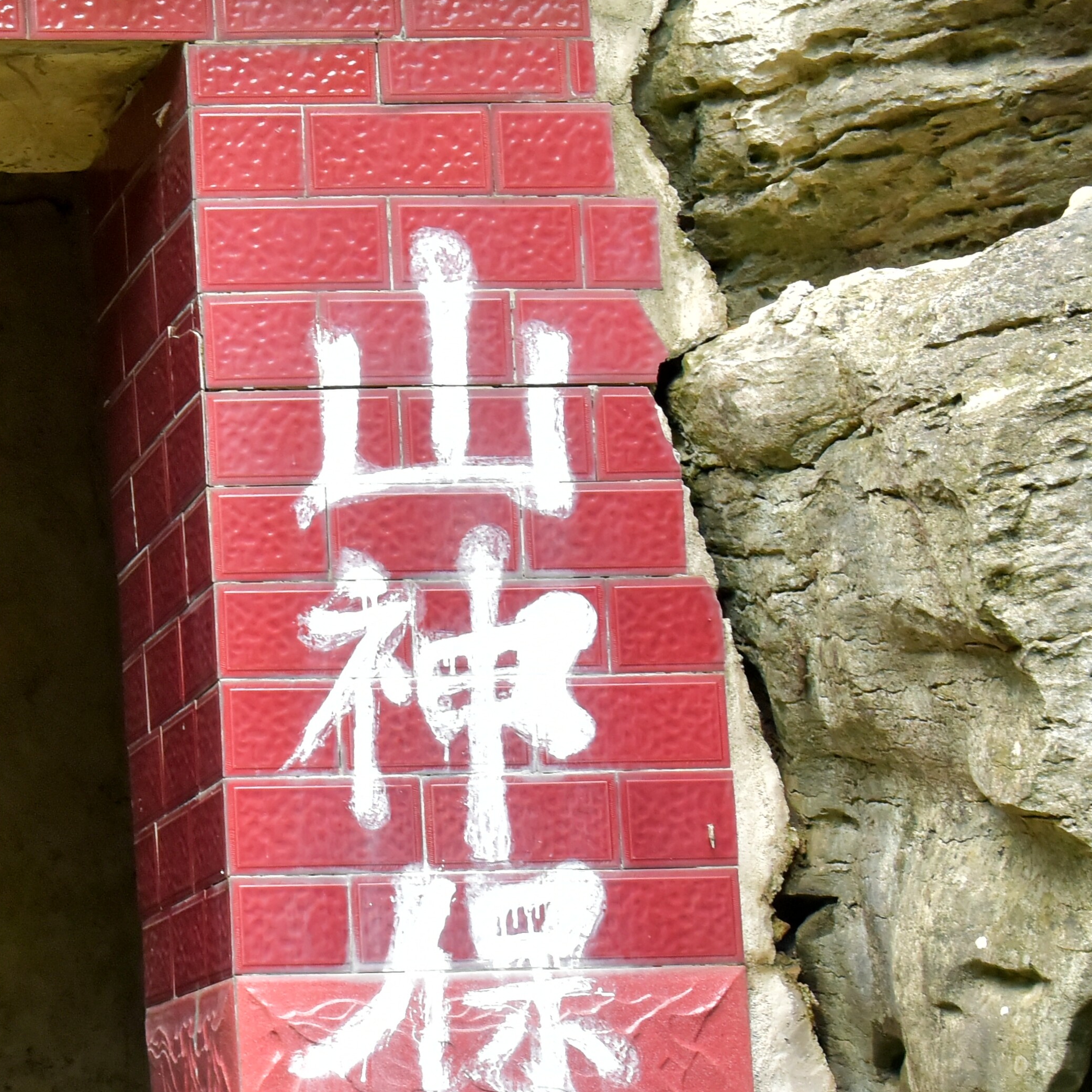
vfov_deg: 15.7
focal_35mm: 111
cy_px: 696
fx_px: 3962
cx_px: -466
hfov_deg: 14.8
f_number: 8
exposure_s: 1/50
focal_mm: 38
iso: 1250
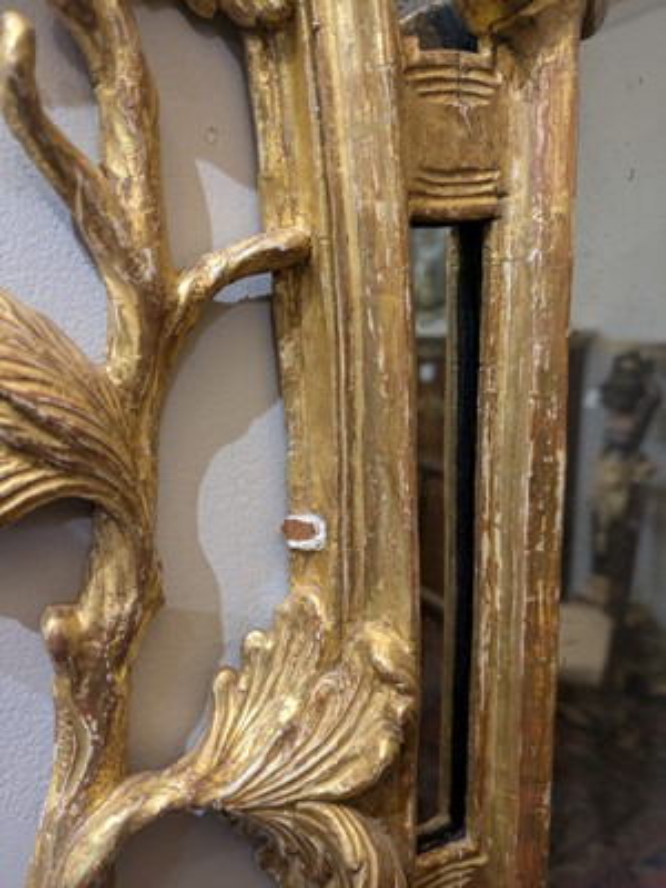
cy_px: 444
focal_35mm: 25
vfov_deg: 69.4
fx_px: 641
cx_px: 333
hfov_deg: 54.9
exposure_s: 1/100
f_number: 1.89
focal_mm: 5.43
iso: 294
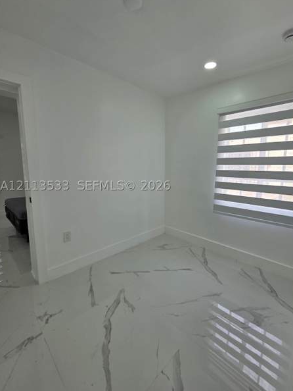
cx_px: 155
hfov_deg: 85.6
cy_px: 186
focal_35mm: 14
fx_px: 158
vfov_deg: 102.0
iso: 50
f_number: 2.2
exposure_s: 1/156
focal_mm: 2.2
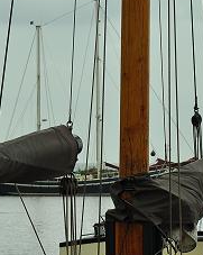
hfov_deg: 6.1
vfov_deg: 7.6
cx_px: 206
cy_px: 288
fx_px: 1904
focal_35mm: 253
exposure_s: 1/640
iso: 250
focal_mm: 50
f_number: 4.5
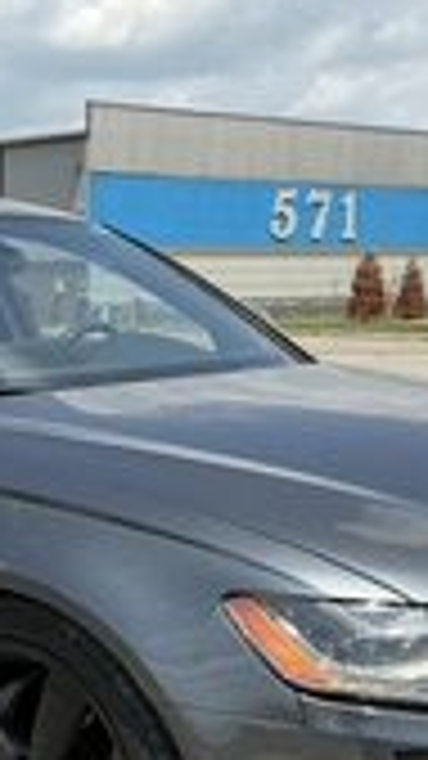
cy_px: 576
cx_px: 86
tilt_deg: -8.9
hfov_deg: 16.6
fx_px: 1453
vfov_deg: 28.9
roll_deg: +0.6
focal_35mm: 72
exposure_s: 1/1626
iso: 25
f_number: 1.8
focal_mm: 3
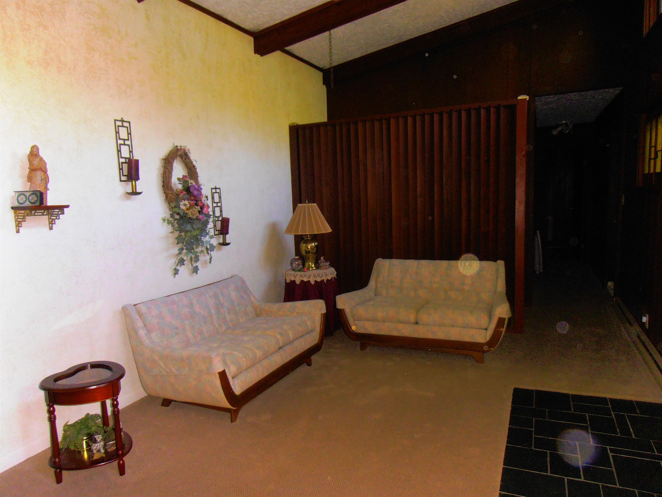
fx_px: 459
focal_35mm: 24
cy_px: 248
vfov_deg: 56.8
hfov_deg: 71.6
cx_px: 331
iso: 200
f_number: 3
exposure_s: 1/30
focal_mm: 4.2
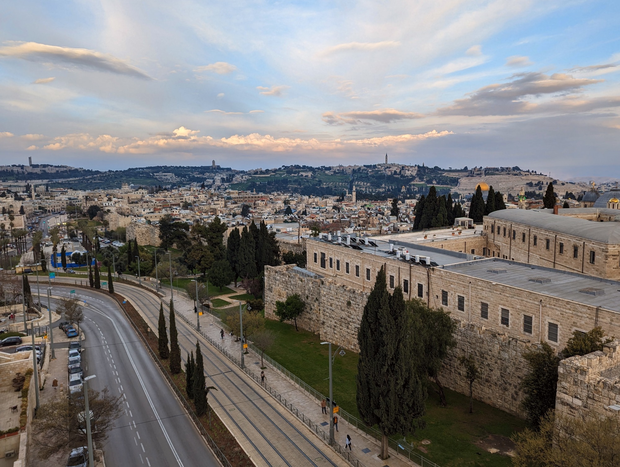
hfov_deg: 71.5
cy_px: 234
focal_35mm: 24
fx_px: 430
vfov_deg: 56.9
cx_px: 310
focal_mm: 6.81
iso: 46
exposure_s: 1/331
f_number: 1.85
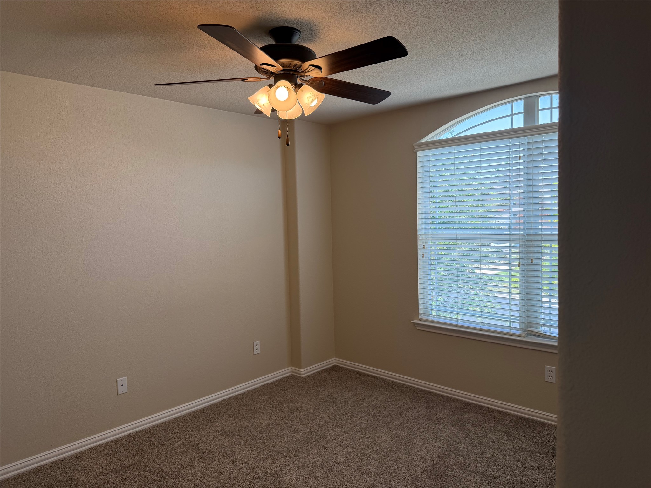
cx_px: 326
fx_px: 451
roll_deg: +1.2
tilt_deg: -3.6
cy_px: 244
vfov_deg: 56.8
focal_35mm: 24
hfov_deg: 71.6
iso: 100
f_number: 1.78
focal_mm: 6.76
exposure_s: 1/186
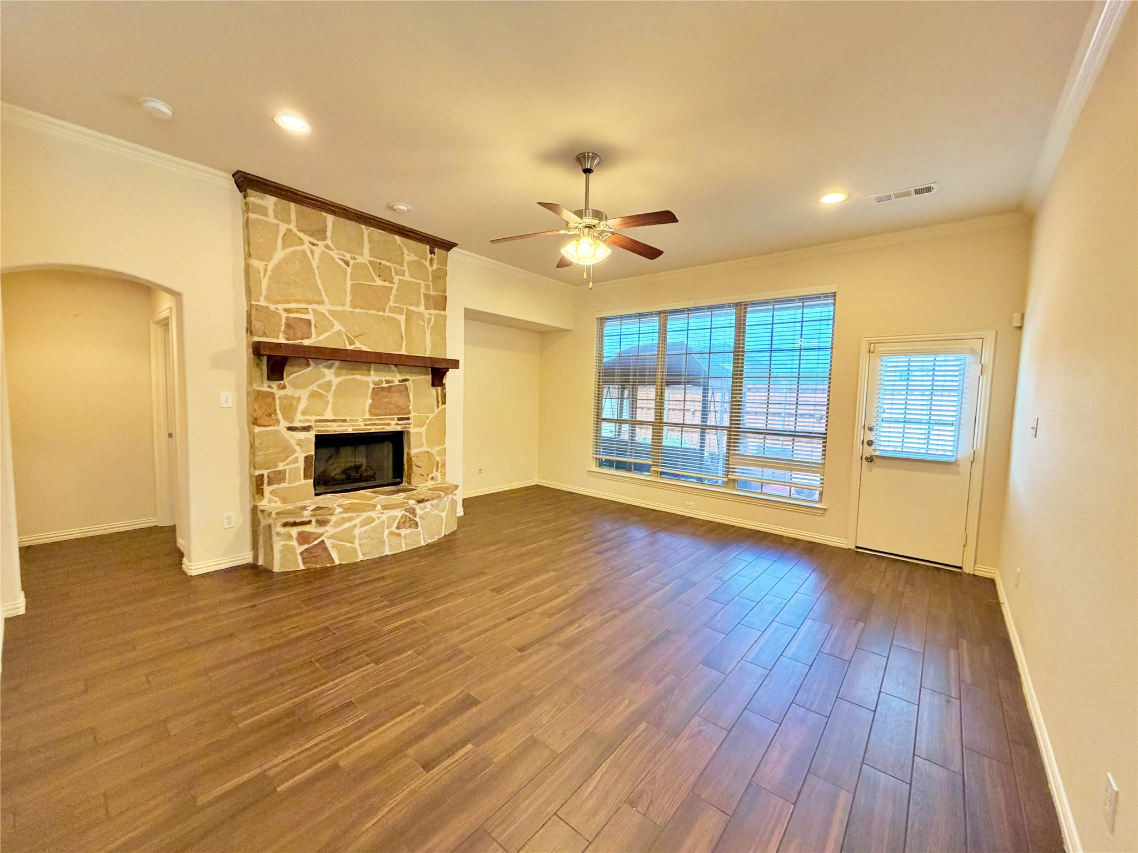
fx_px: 460
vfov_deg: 85.7
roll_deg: -1.9
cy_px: 426
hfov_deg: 102.1
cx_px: 569
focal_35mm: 14
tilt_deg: -3.7
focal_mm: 2.22
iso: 320
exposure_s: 1/60
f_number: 2.2
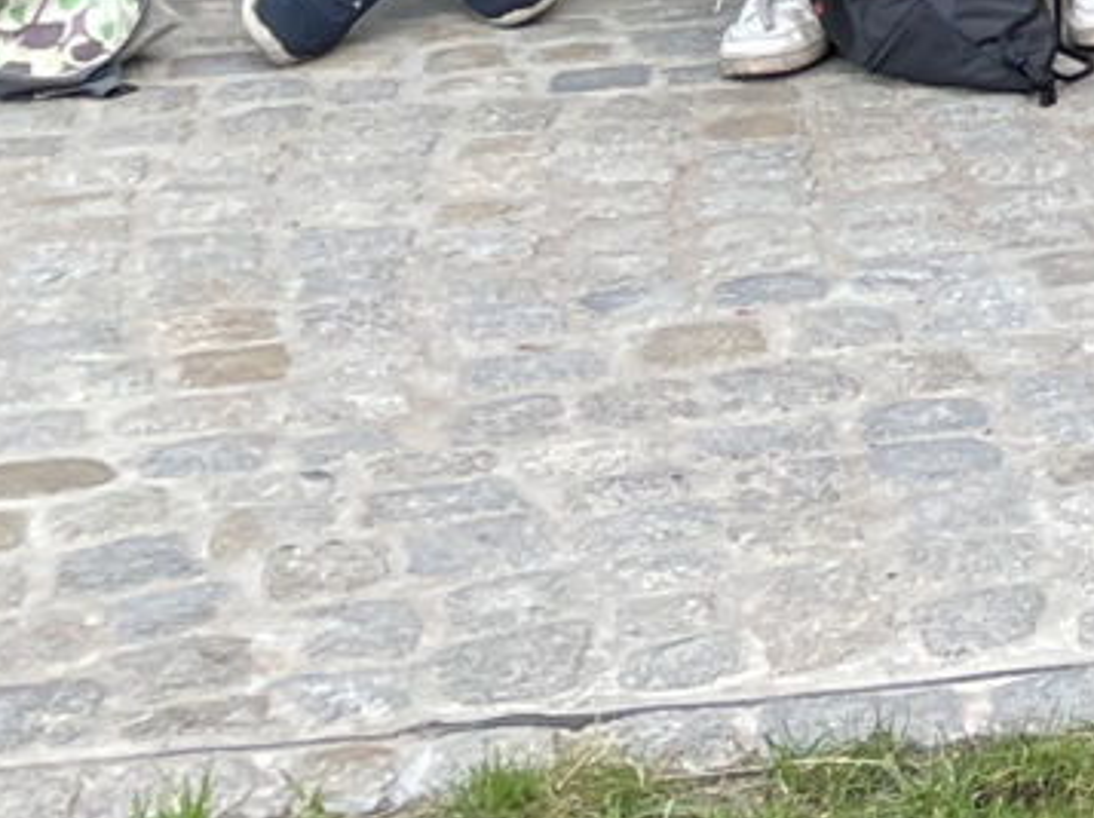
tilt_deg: +0.4
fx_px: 4420
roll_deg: -1.7
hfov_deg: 11.2
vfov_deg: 9.5
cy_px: -1118
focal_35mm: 140
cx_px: 2825
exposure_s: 1/121
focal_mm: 4.2
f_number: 1.6
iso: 32
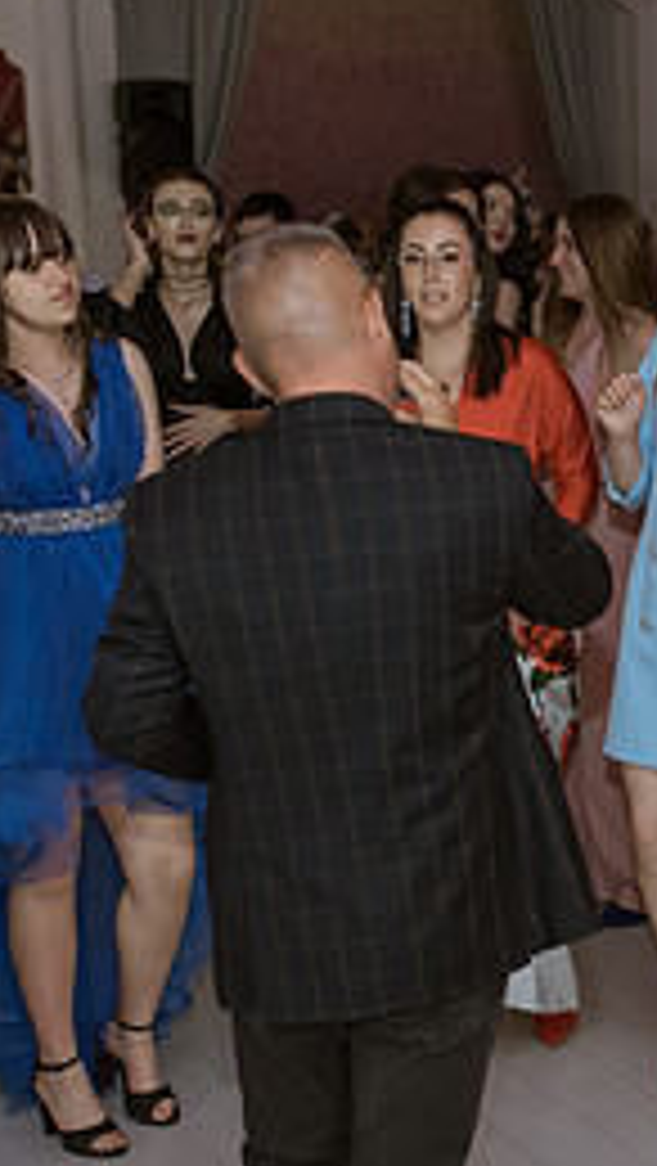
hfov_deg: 14.1
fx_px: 2535
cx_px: 900
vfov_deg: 25.8
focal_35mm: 82
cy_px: 741
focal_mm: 35
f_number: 2.5
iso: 1000
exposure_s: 1/200
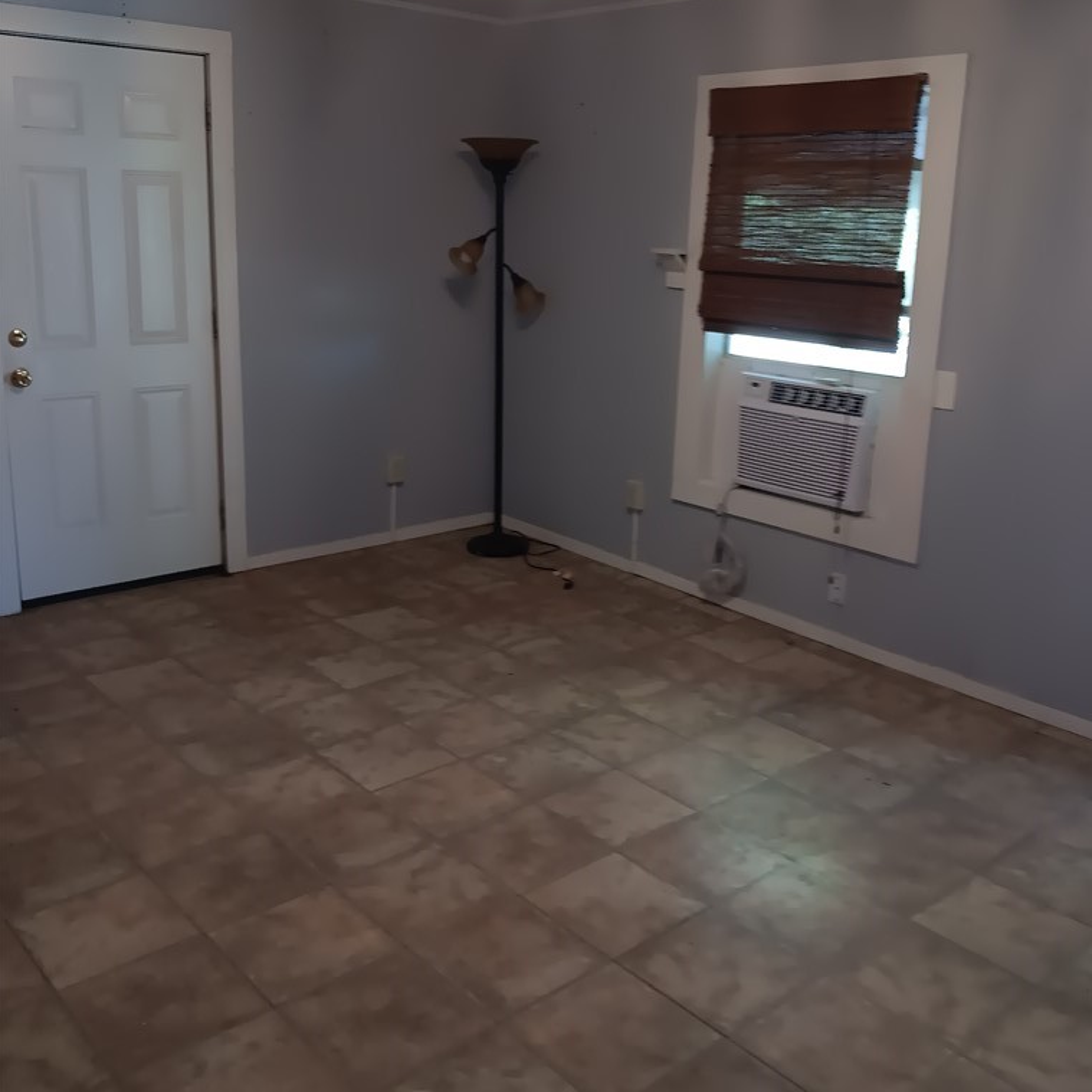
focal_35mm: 31
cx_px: 551
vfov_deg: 52.4
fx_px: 1106
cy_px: 493
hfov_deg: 52.5
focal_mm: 3.98
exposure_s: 1/25.6
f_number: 1.8
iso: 125
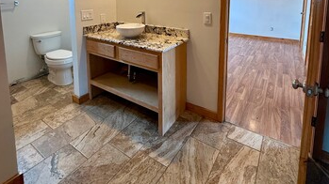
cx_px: 166
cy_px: 16
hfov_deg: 83.9
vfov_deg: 47.7
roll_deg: -0.5
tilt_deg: -6.9
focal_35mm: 21
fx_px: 183
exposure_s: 1/60
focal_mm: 2.22
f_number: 2.2
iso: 200
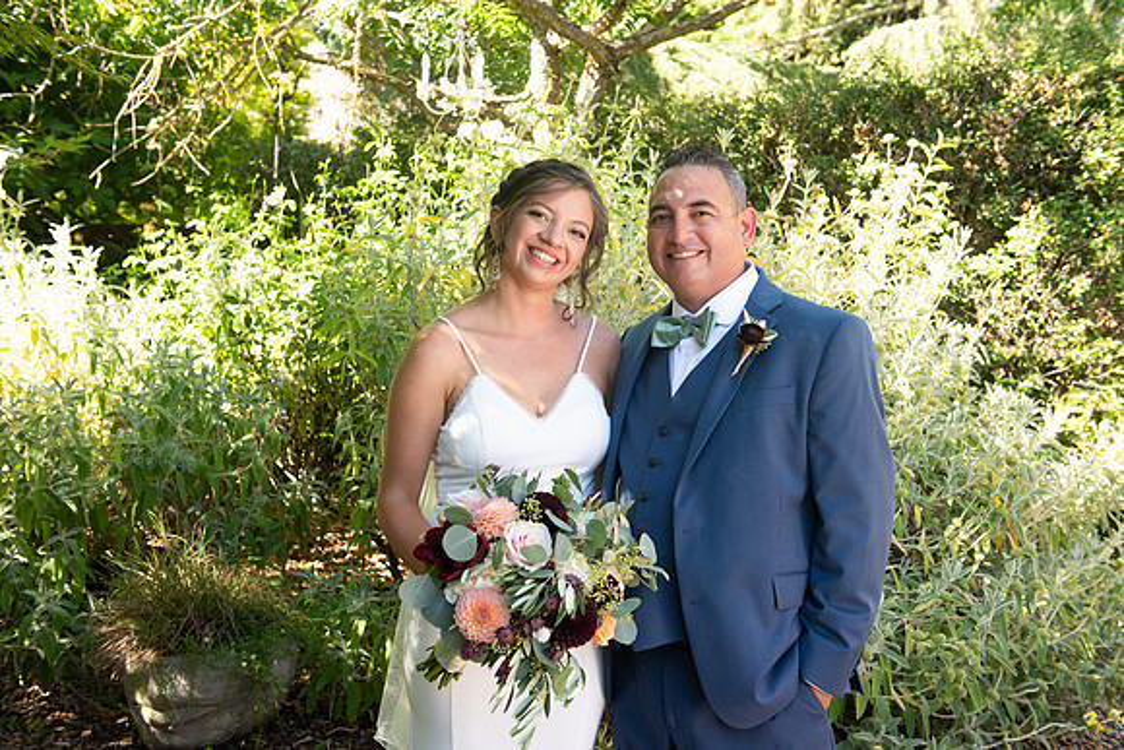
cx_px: 562
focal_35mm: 42
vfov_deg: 31.9
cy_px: 375
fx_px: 1312
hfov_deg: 46.4
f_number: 4.5
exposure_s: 1/400
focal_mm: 42
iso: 640
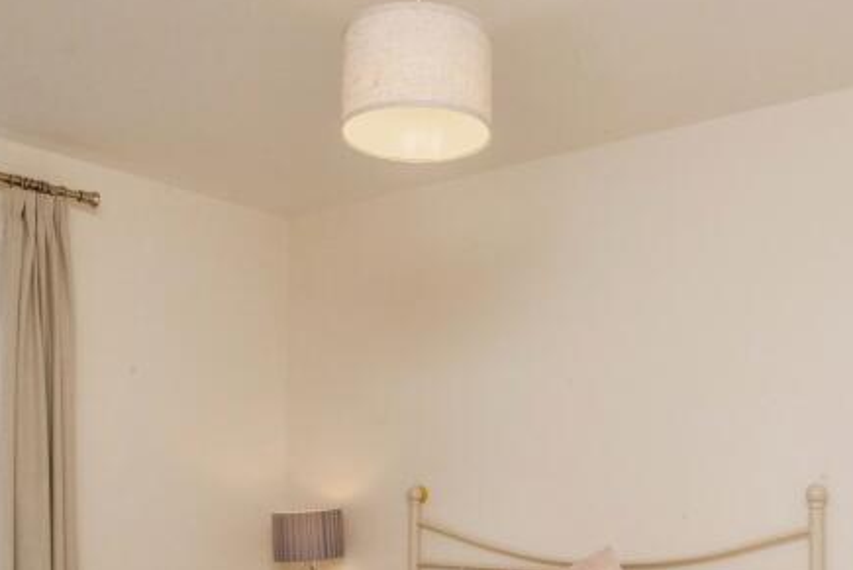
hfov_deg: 48.1
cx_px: 510
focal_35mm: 40
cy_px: 468
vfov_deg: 32.4
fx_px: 949
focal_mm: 17
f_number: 22
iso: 400
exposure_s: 1/60
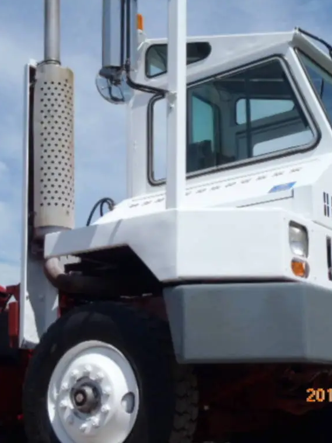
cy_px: 219
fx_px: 691
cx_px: 138
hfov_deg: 27.0
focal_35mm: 54
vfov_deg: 35.5
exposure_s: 1/100
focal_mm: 7.28
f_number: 13
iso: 80
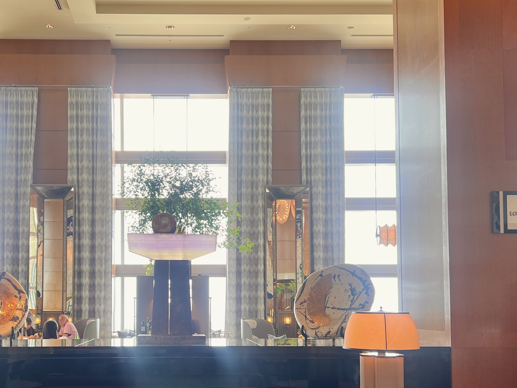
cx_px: 176
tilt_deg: +4.3
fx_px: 702
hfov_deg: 40.0
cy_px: 257
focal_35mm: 47
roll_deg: -0.1
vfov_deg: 30.7
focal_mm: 5.7
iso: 64
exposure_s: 1/100
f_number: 1.5
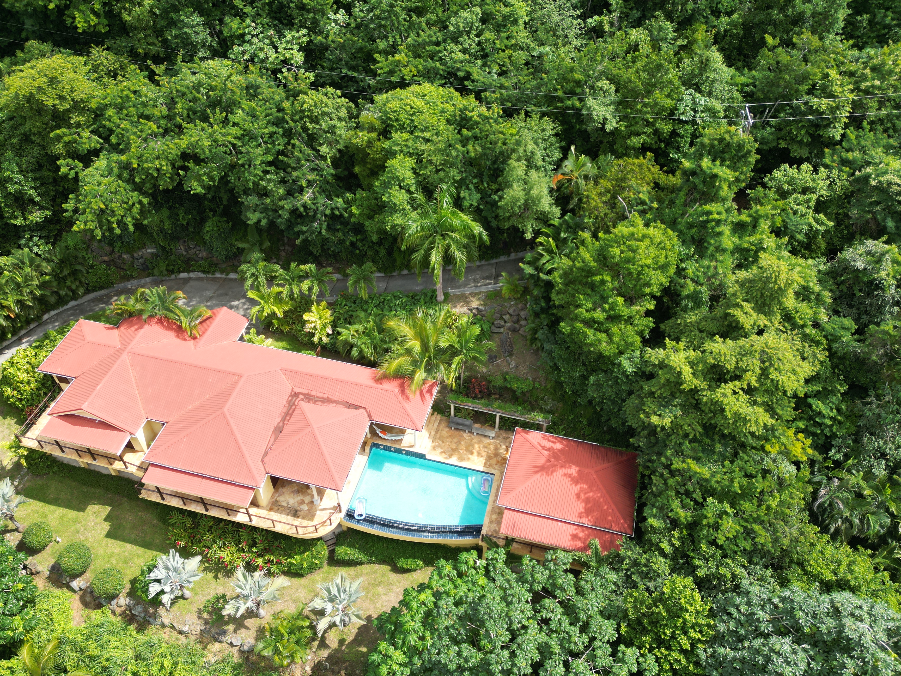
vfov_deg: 49.6
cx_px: 436
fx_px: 729
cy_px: 378
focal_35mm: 28
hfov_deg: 63.4
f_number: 1.7
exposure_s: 1/1500
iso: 120
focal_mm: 6.72
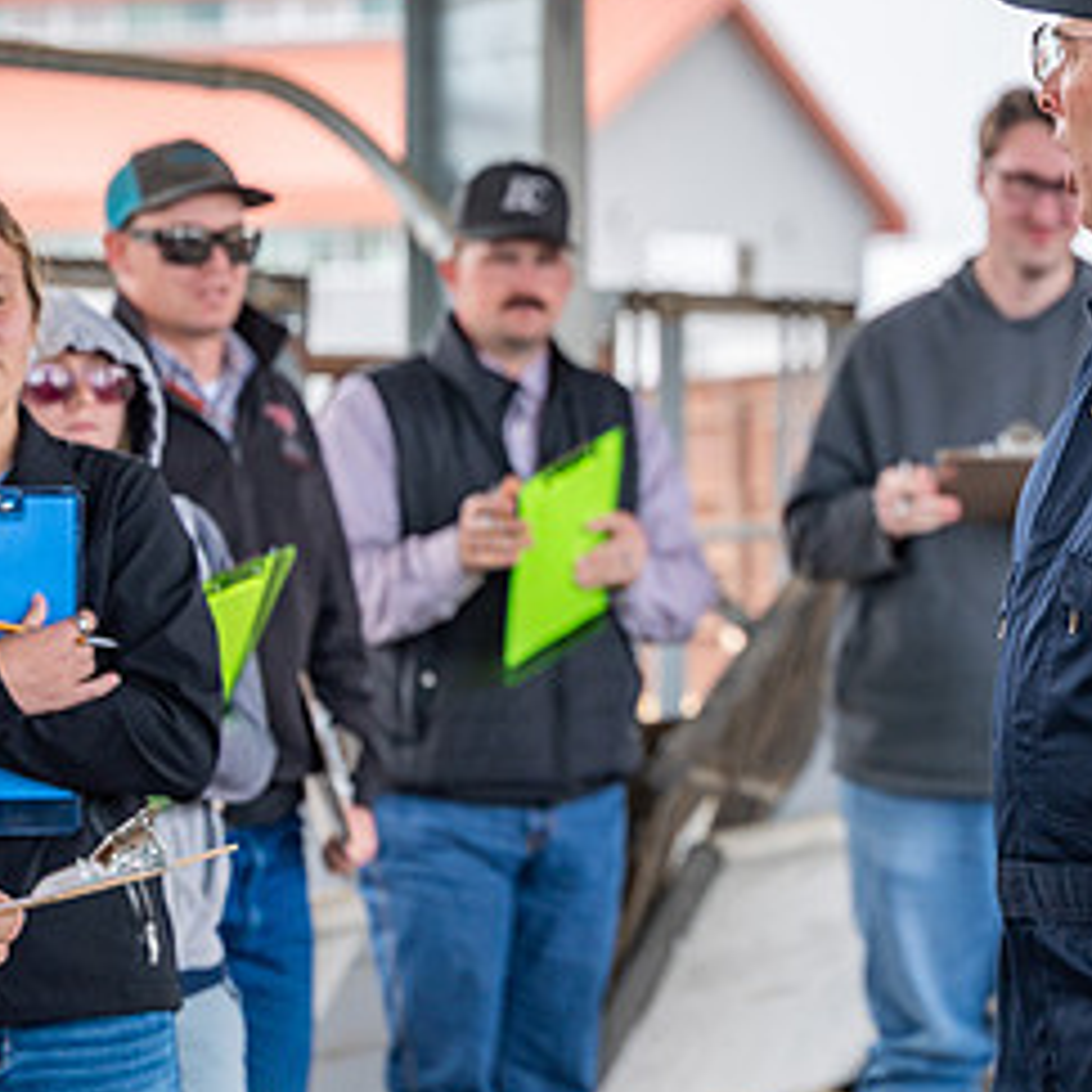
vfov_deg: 12.3
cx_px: 1002
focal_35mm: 142
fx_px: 5068
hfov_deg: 12.2
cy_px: 407
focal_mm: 70
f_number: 2.8
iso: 125
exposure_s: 1/800
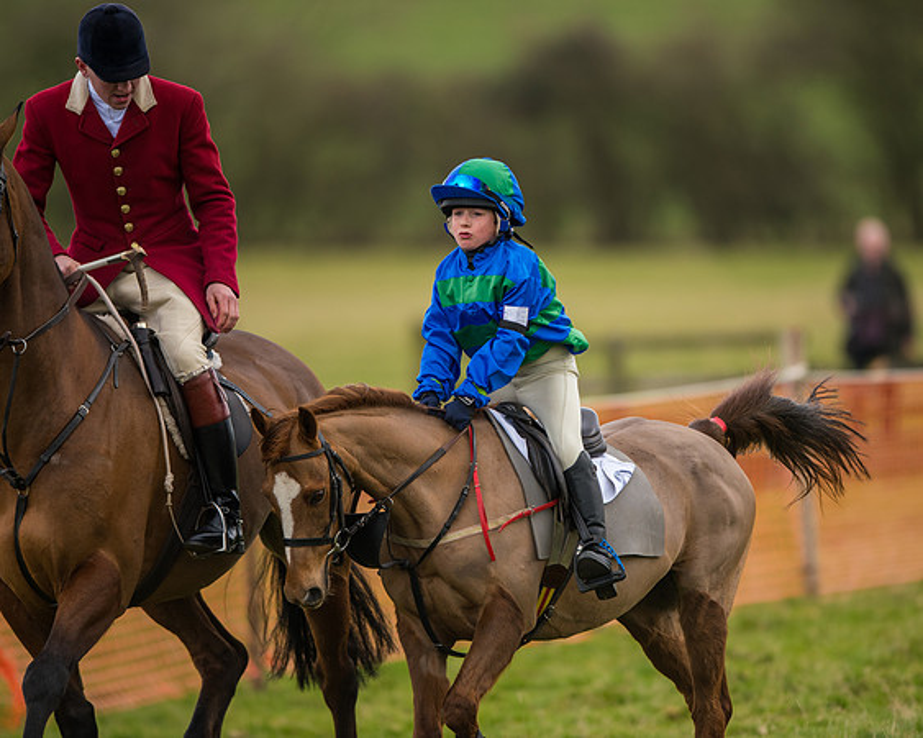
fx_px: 12291
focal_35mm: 450
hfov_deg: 4.3
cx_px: 508
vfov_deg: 3.4
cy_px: 369
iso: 400
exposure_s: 1/1600
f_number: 4
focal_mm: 400
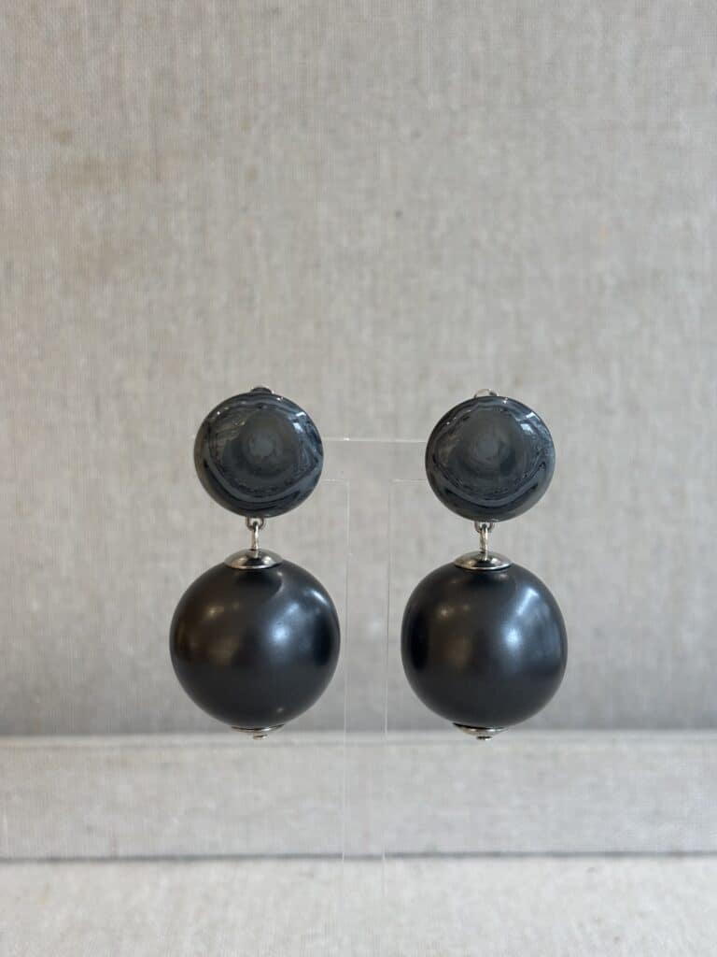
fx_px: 1436
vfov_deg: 36.8
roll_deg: -0.1
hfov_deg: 28.0
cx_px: 358
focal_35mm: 52
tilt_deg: -9.2
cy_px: 478
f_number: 1.6
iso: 50
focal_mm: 5.96
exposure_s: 1/100
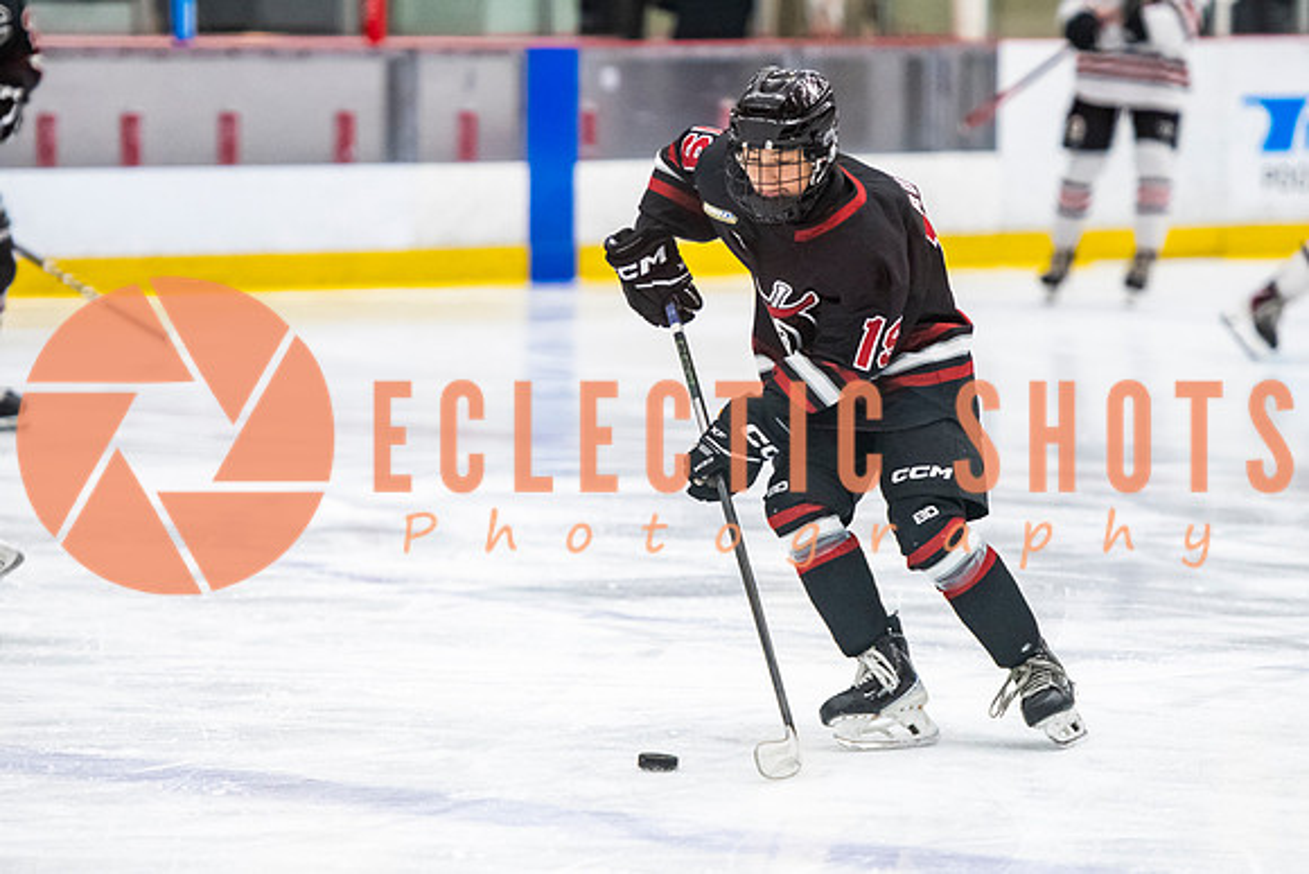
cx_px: 695
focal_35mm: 245
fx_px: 8920
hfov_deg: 8.4
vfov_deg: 5.6
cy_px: 435
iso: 2500
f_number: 3.2
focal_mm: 165
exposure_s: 1/800
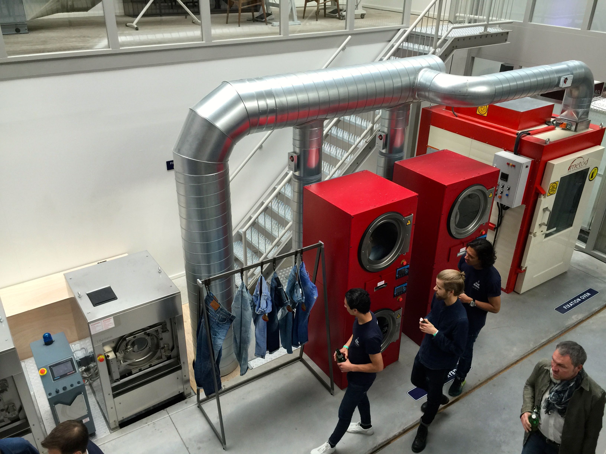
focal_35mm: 29
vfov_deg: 48.2
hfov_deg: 61.7
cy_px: 227
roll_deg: -1.1
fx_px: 508
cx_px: 303
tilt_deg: -28.3
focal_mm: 4.15
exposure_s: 1/40
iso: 40
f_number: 2.2
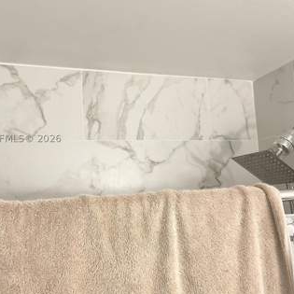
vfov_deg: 42.8
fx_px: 375
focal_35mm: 39
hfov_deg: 42.8
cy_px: 138
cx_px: 147
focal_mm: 3
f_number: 1.8
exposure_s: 1/60
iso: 50
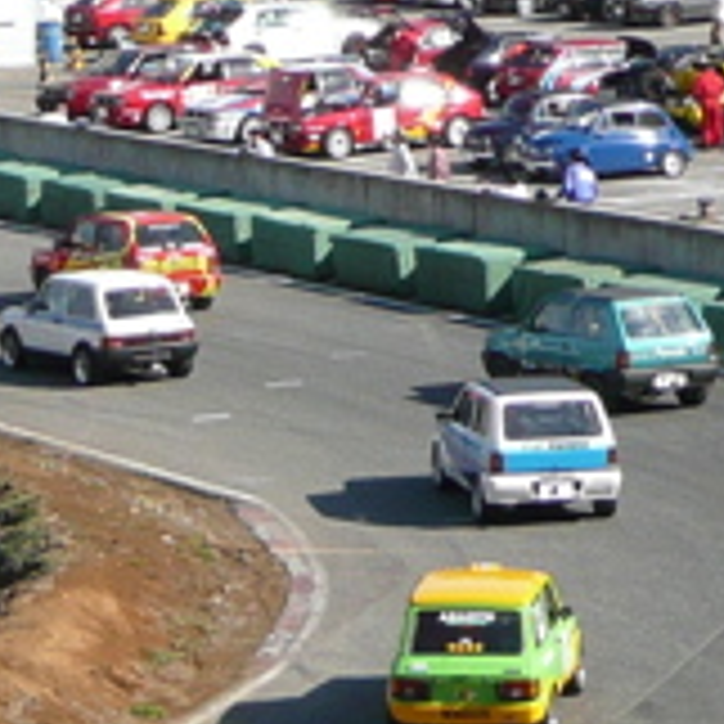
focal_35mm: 240
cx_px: 157
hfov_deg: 7.3
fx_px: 5679
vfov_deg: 7.3
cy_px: 169
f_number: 4.2
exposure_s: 1/400
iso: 100
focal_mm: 7.8
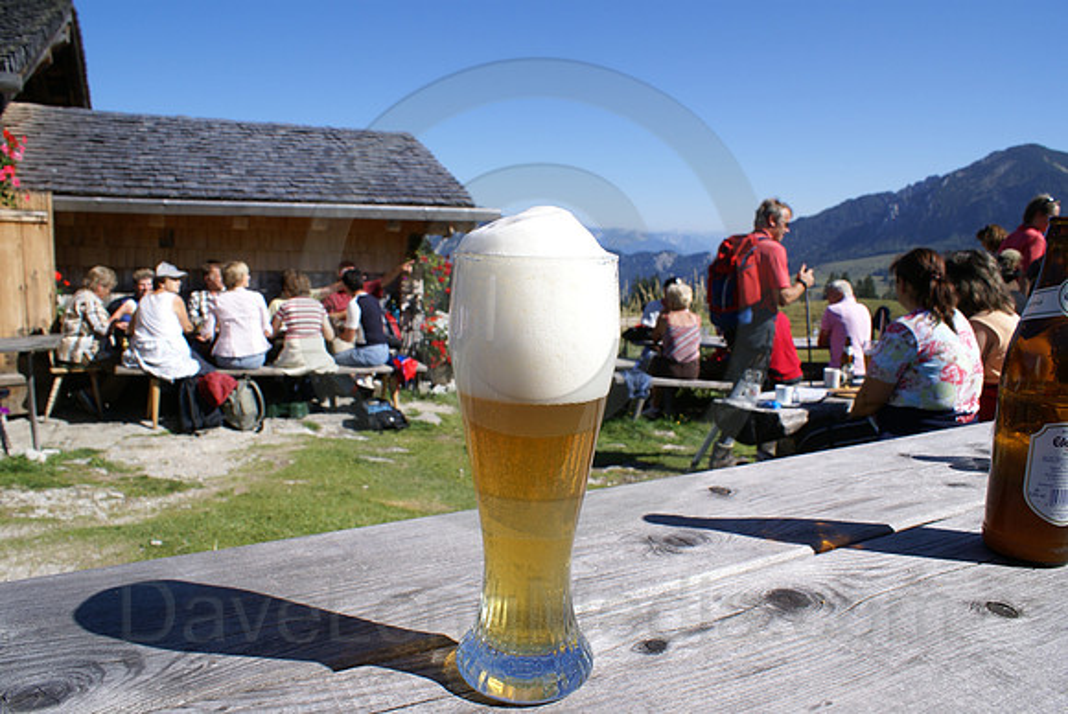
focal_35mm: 27
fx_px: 802
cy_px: 357
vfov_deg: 48.0
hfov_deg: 67.3
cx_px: 534
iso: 100
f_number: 11
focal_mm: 18
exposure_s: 1/160
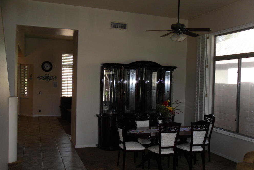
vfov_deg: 28.1
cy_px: 95
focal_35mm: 48
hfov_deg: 41.1
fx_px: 339
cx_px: 127
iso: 100
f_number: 3.5
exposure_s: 1/45
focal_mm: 6.3
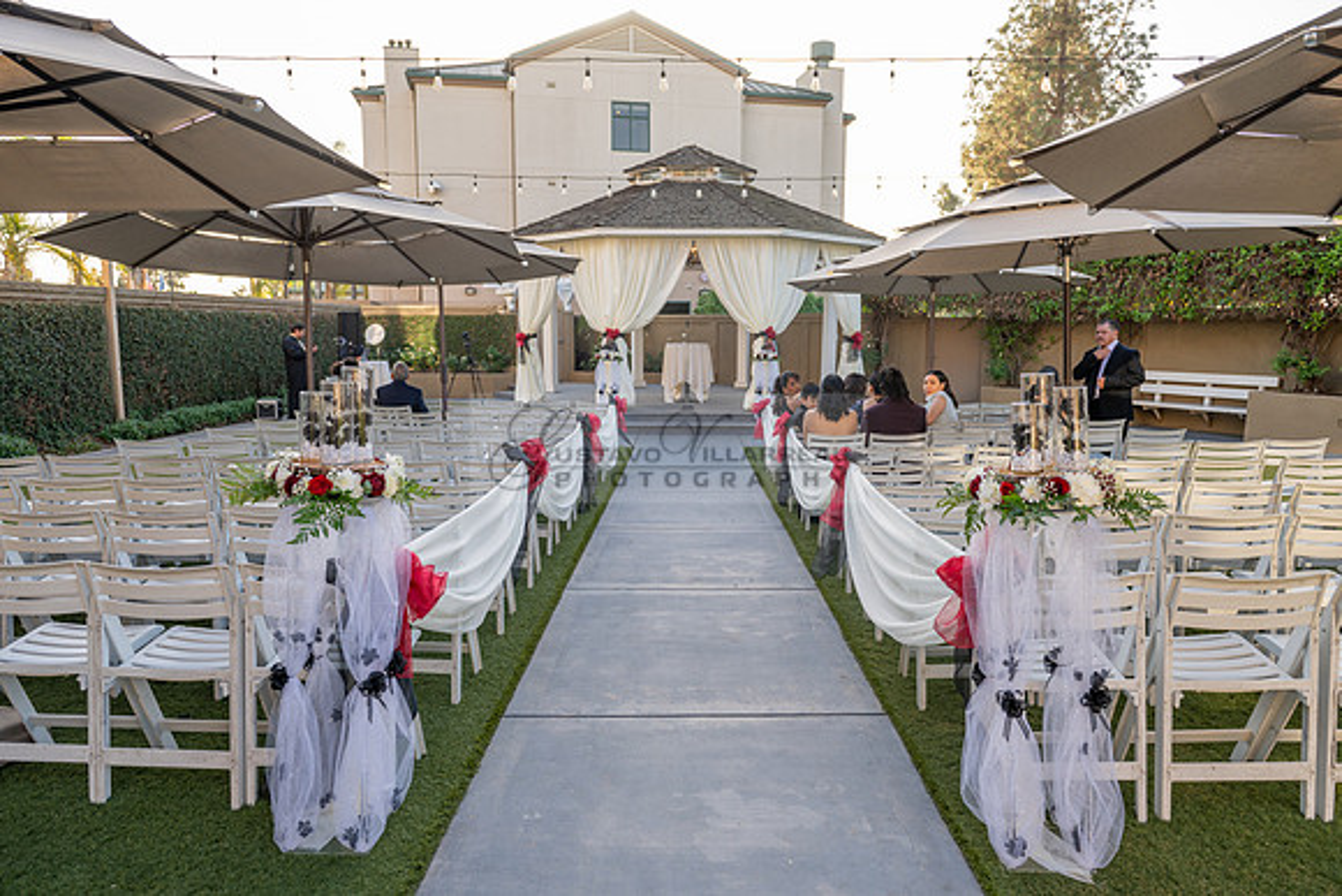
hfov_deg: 73.7
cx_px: 671
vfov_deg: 53.2
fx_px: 895
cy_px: 448
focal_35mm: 24
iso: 200
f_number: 5
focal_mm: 24
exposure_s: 1/200
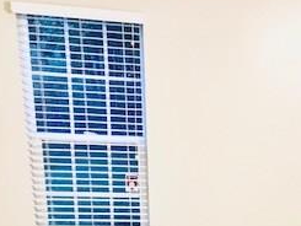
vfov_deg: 18.9
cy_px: 284
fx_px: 635
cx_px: 346
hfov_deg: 24.5
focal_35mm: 73
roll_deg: -2.4
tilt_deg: -14.5
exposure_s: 1/15
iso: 40
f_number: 1.8
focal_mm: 3.99
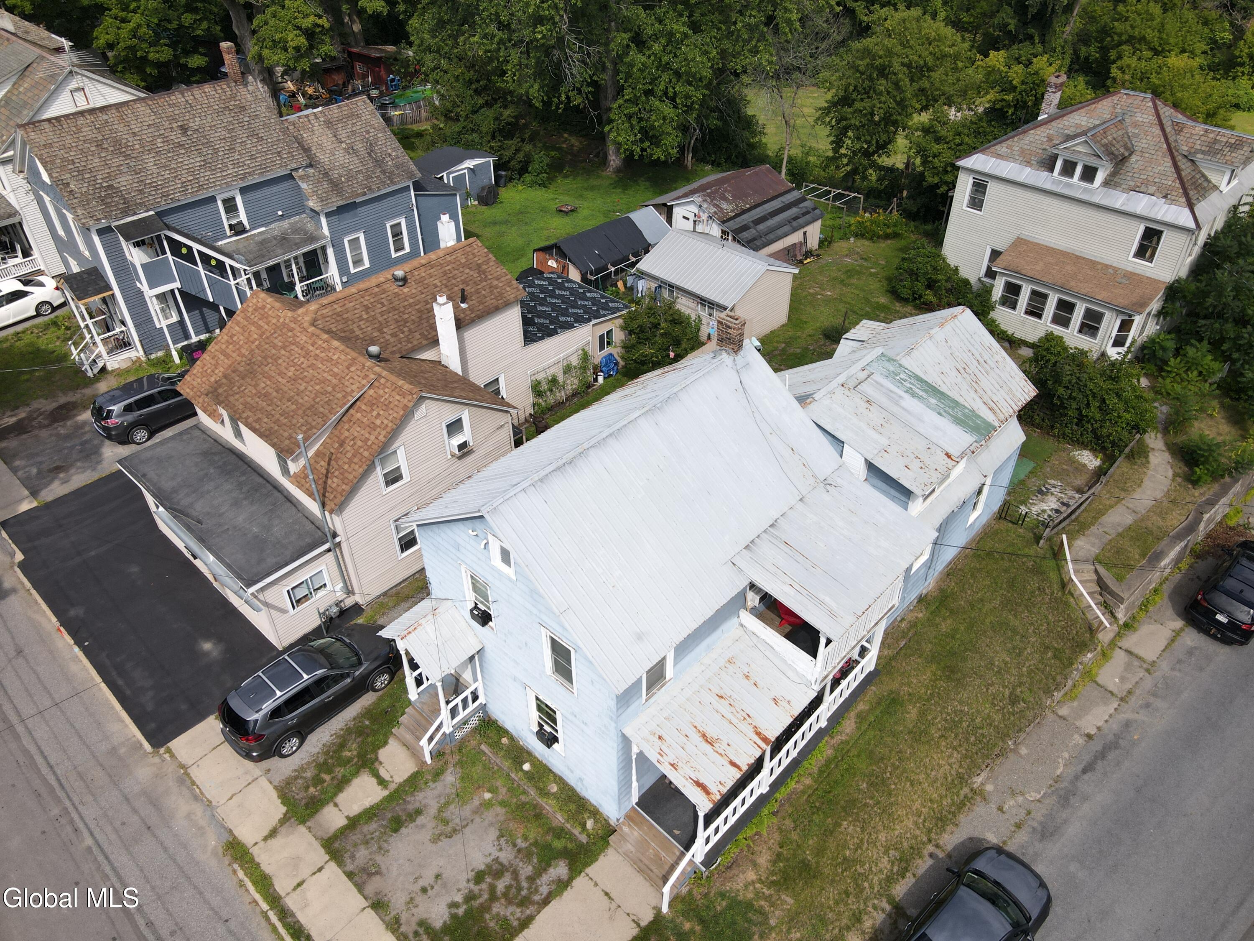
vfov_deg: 56.8
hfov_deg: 71.6
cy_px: 470
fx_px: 869
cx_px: 627
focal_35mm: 24
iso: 130
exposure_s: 1/15
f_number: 2.8
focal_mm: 4.5
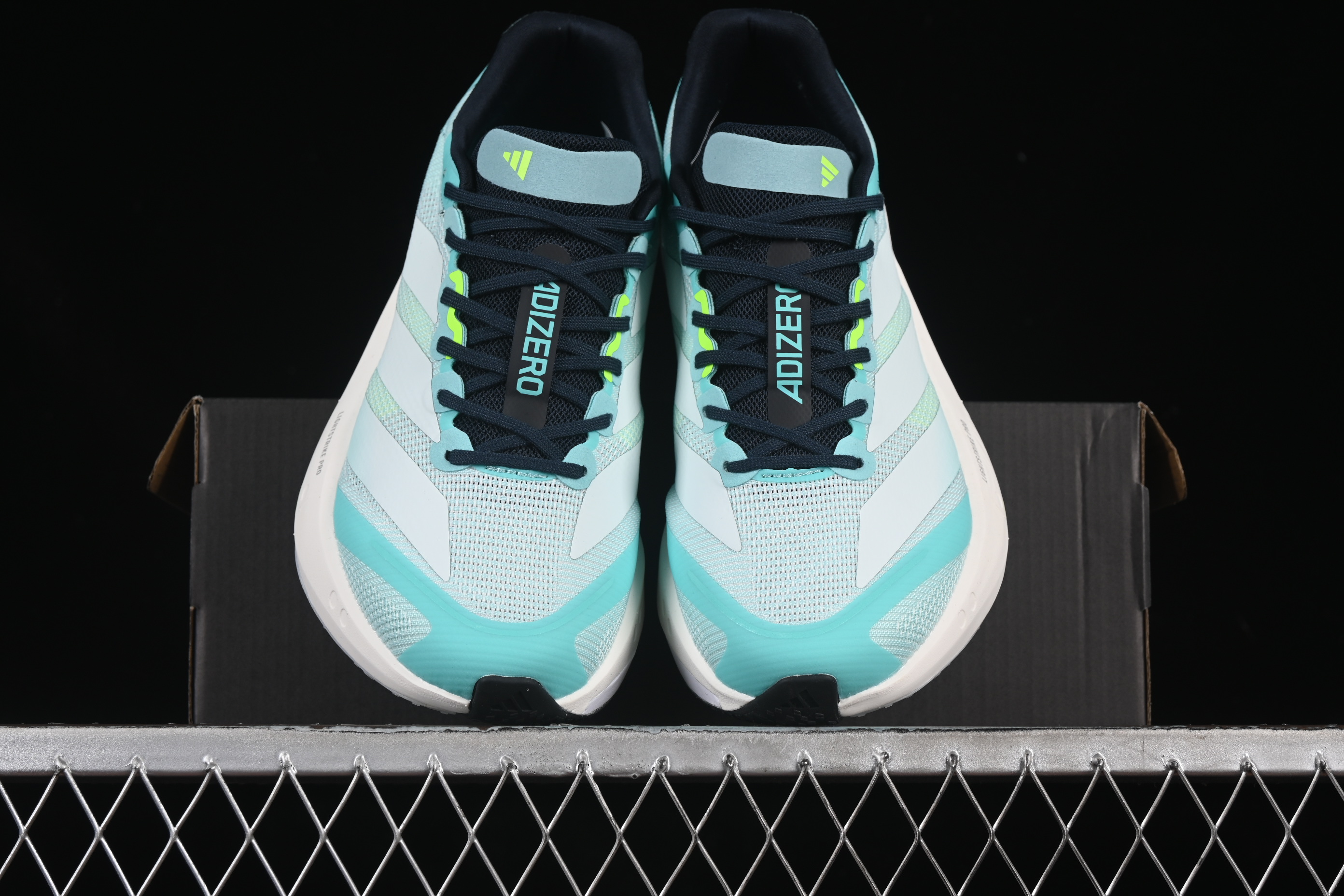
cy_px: 448
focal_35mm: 75
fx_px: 2800
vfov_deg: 18.2
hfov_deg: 27.0
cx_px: 672
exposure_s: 1/80
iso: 160
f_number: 8
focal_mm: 50
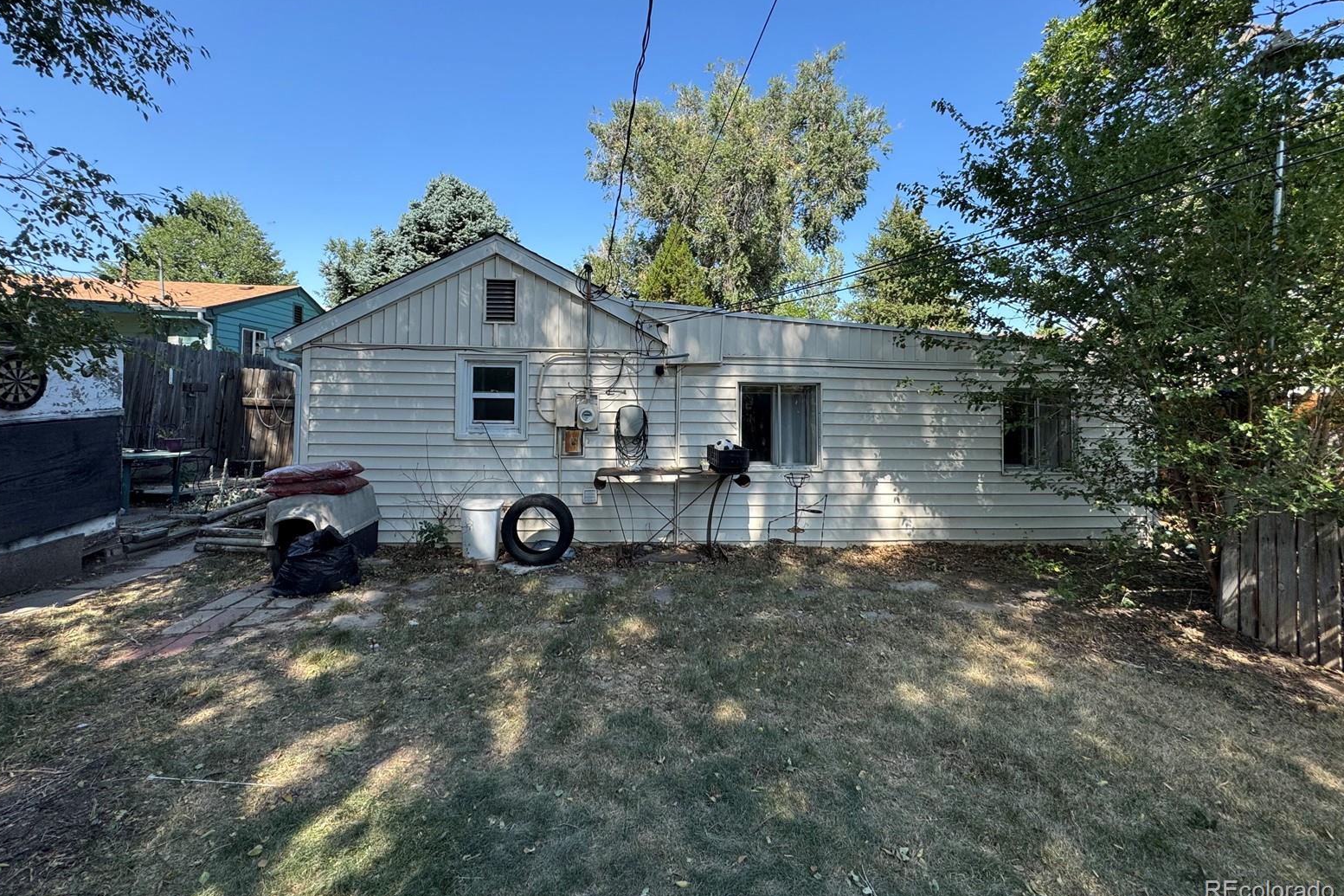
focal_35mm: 15
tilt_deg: +1.9
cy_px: 389
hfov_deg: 100.4
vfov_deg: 76.9
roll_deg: -1.6
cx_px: 653
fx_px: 560
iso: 40
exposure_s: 1/548
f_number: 2.2
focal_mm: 2.22
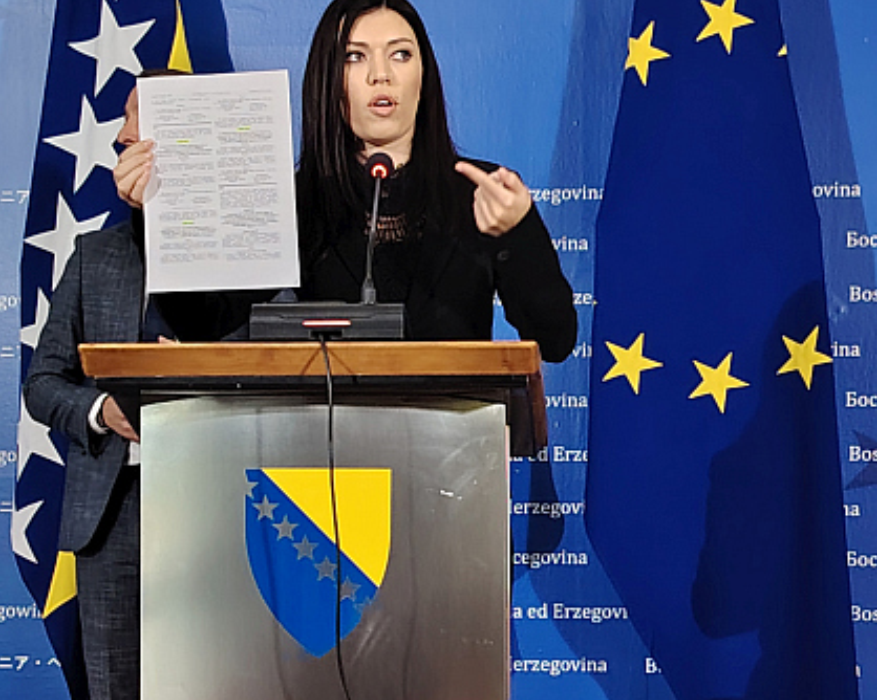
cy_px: 486
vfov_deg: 16.0
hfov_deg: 20.0
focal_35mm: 96
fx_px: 2491
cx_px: 470
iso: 872
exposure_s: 1/25
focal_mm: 5.25
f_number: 1.75
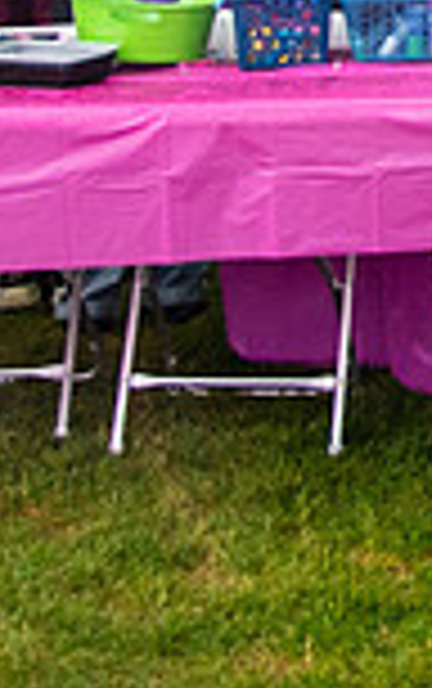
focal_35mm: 117
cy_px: -312
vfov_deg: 16.4
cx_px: 853
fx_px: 2198
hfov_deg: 10.4
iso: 2500
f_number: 4
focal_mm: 24
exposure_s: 1/320
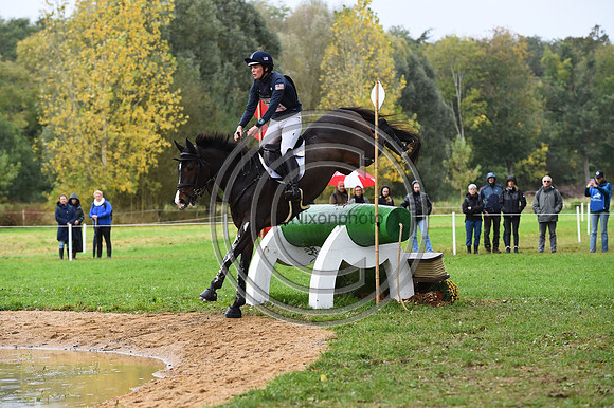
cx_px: 307
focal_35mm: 116
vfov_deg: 11.8
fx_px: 1977
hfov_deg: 17.7
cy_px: 204
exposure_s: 1/1250
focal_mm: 116
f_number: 4.5
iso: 900
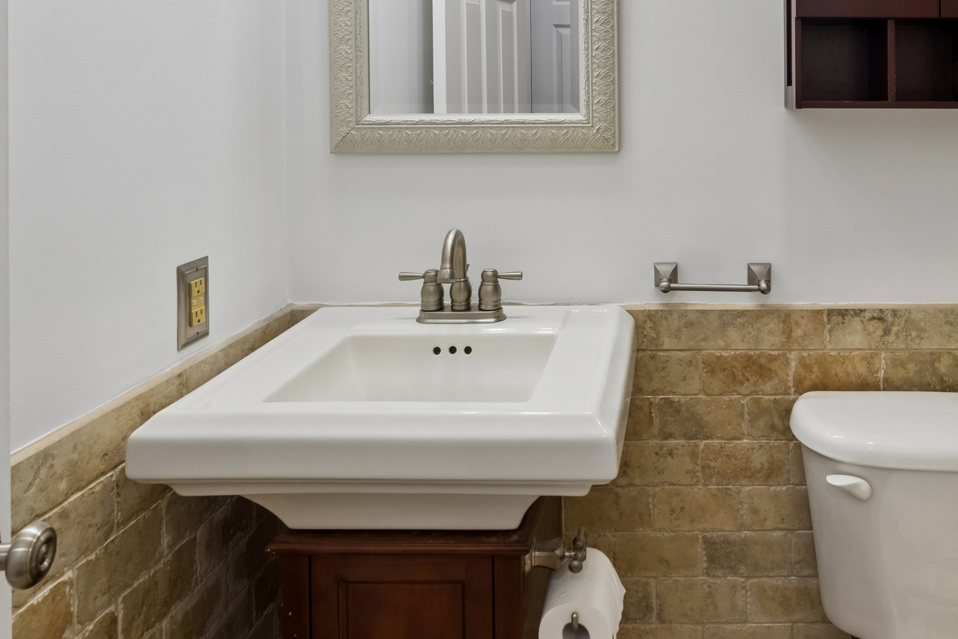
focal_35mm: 29
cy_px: 78
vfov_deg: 41.8
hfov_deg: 59.3
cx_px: 749
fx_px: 772
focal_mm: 14
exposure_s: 1/13
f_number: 13
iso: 400
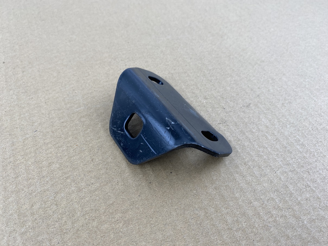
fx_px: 246
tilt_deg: -49.6
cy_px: 123
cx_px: 164
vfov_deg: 53.1
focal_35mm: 26
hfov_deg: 67.3
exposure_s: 1/100
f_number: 1.8
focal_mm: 4.25
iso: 40
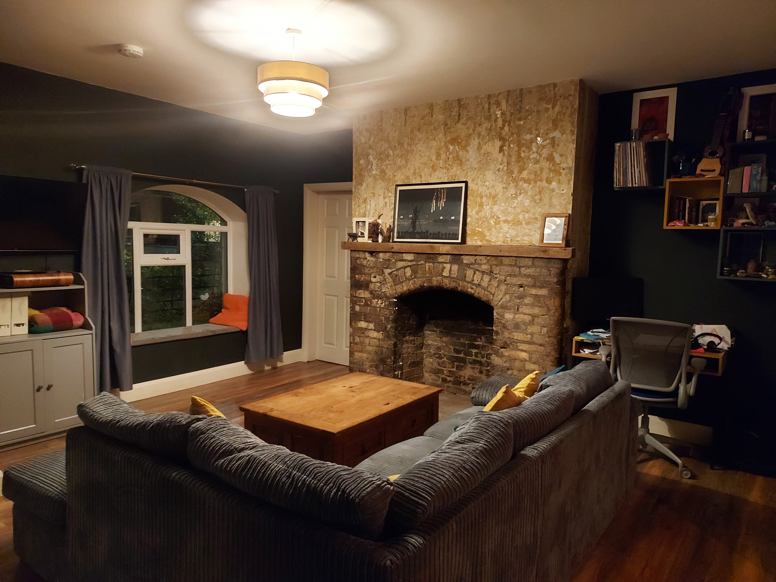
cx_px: 388
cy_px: 291
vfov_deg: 56.8
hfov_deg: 71.6
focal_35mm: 24
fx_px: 538
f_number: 1.8
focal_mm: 4.6
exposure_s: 1/14
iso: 1250
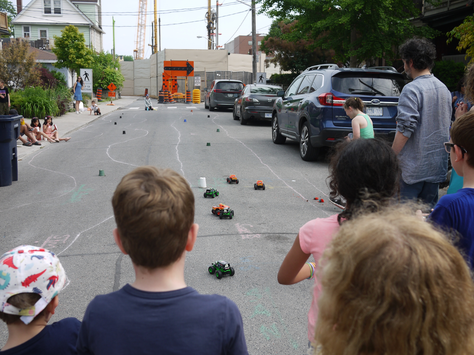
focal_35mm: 40
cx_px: 237
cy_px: 178
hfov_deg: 46.8
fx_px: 548
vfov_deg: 36.0
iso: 100
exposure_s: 1/500
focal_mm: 20
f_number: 4
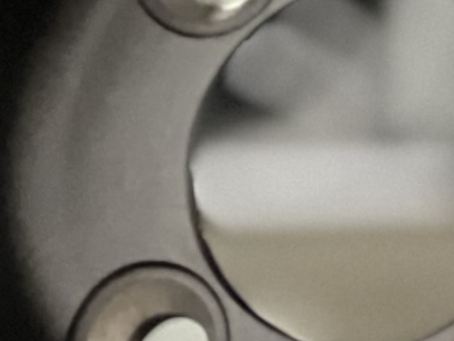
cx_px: 445
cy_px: 105
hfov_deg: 3.4
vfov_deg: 2.5
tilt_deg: -7.5
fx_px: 7659
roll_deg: -0.7
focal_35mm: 584
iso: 1000
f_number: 2.8
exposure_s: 1/14
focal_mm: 9
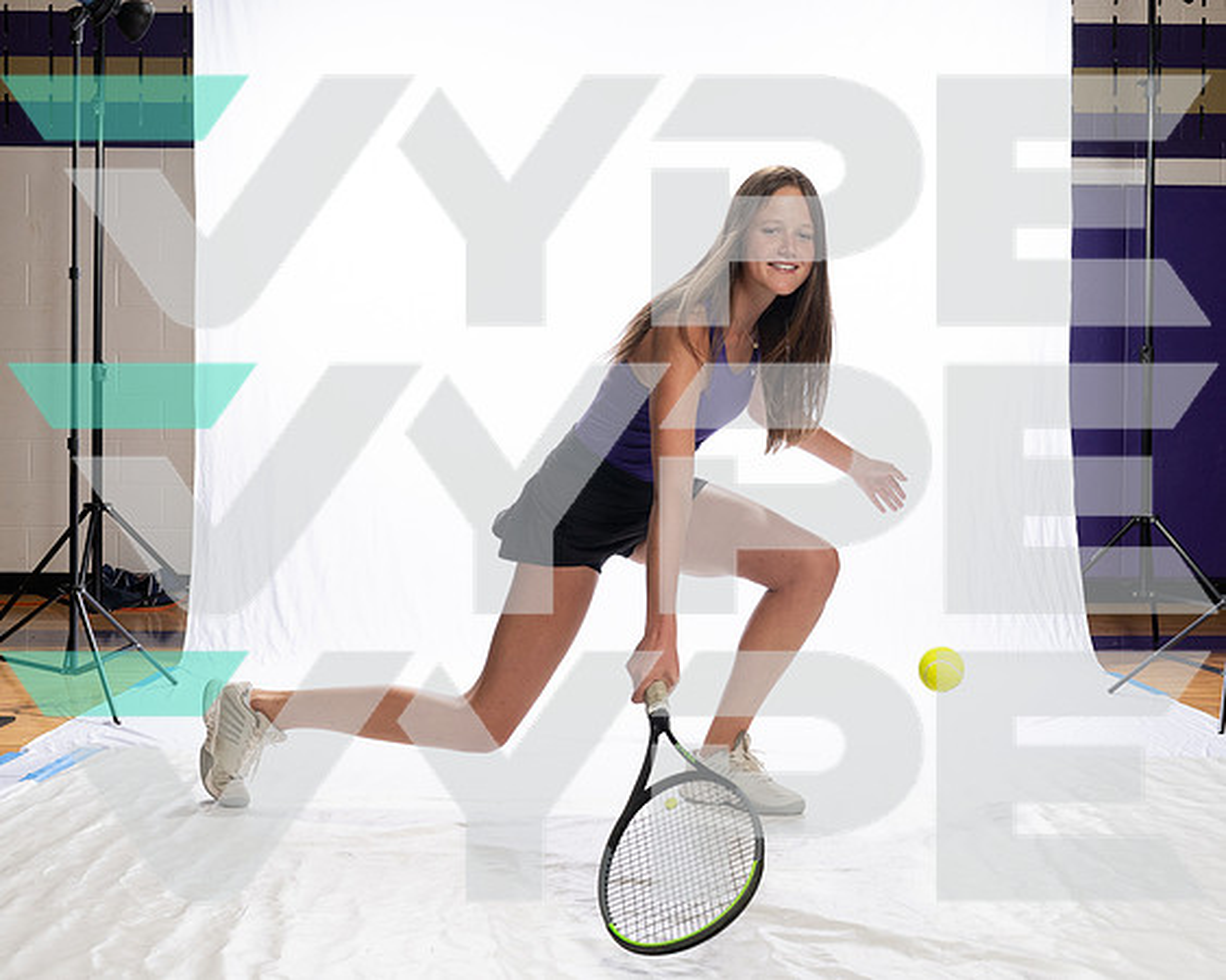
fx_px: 1630
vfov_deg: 33.5
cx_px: 630
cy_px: 481
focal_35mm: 45
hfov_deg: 41.2
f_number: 8
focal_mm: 34
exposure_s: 1/250
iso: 800
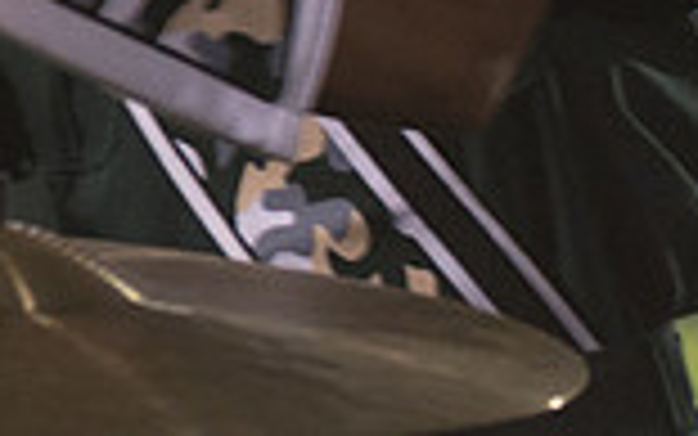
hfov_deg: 3.2
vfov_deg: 2.0
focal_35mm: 661
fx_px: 12579
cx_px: 413
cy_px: -349
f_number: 4.5
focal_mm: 110
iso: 3600
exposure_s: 1/160
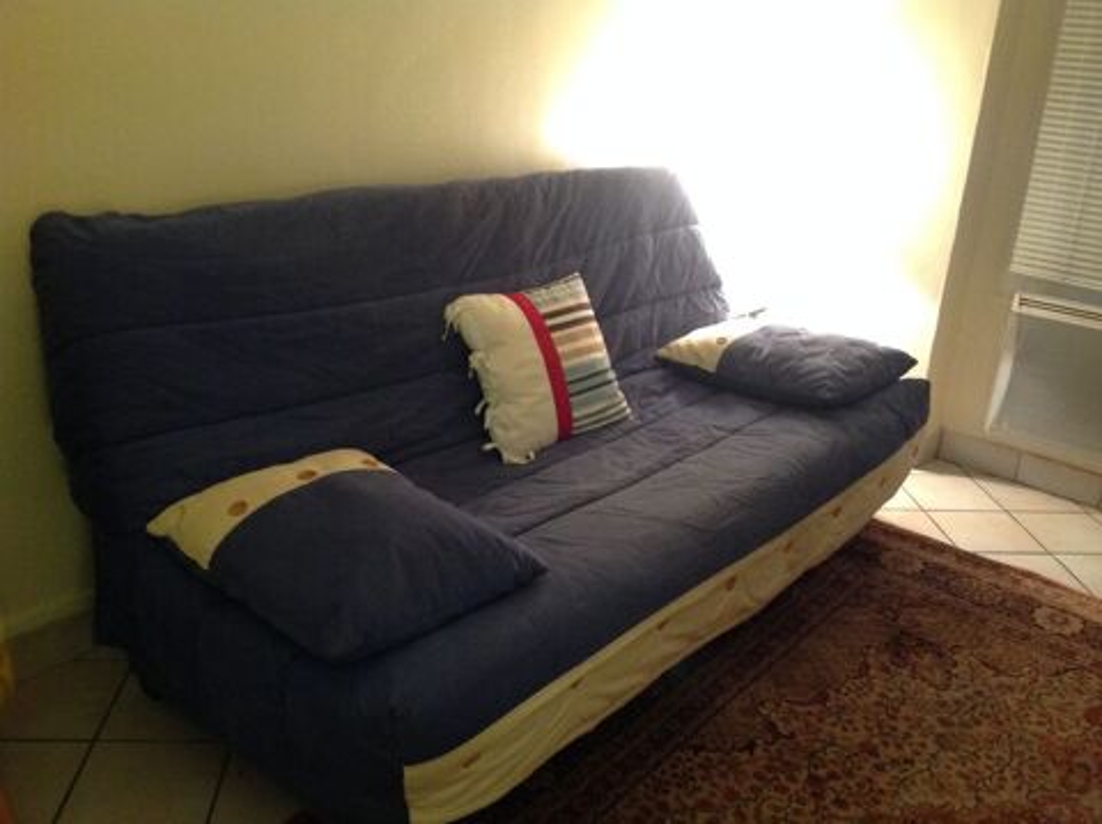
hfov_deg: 52.7
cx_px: 551
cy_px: 412
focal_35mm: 35
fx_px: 1113
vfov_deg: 40.6
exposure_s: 1/15
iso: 400
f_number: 2.4
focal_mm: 4.28
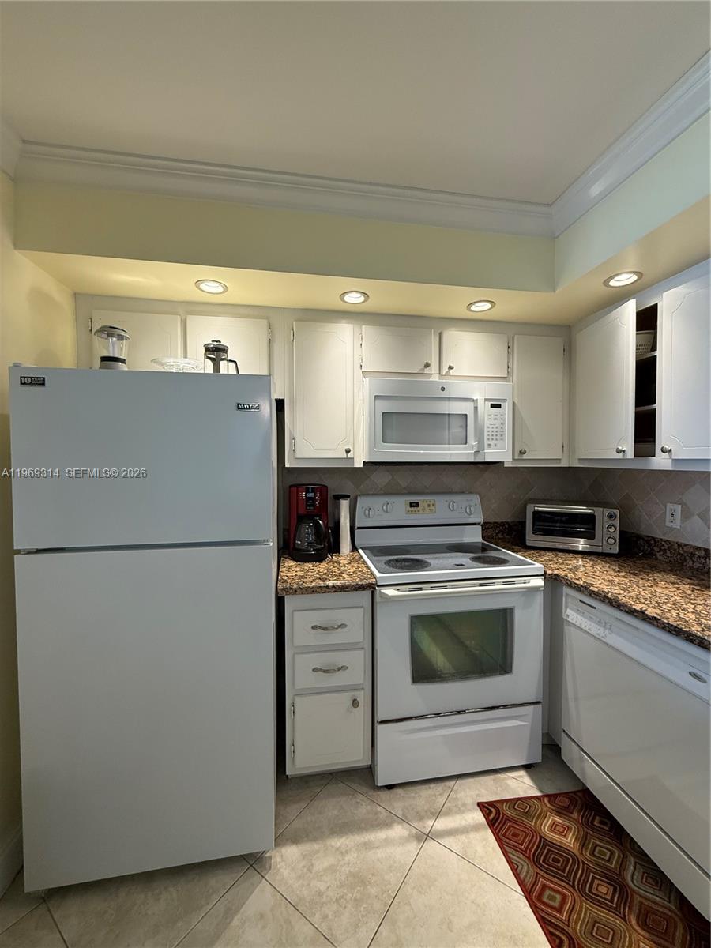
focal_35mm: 14
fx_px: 383
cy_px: 474
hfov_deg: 85.7
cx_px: 356
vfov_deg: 102.1
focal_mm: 2.22
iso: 160
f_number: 2.2
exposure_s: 1/120
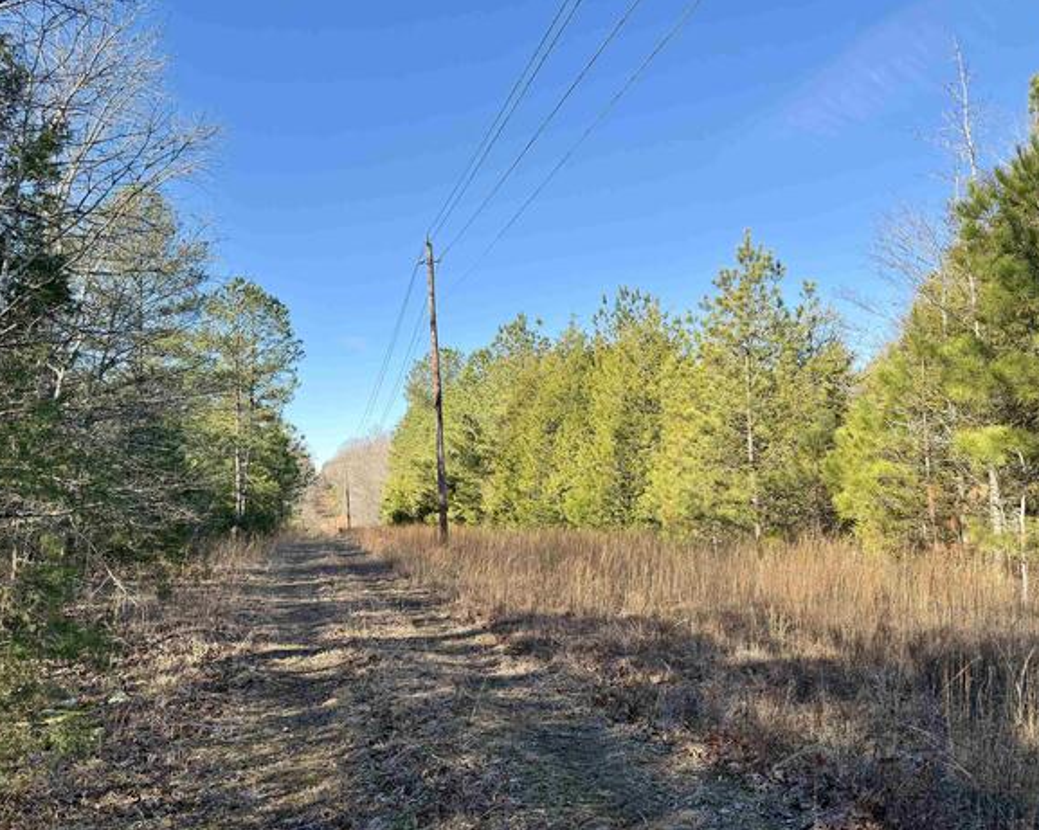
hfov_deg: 66.0
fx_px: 799
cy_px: 429
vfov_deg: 54.9
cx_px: 481
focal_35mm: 26
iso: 100
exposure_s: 1/539
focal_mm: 6.76
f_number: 1.78
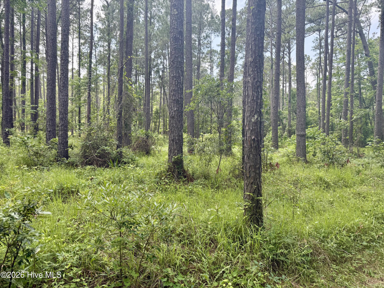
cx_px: 192
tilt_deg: -0.9
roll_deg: -1.3
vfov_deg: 56.8
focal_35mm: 24
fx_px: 266
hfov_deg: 71.6
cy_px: 144
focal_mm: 6.76
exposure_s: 1/849
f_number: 1.78
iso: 100
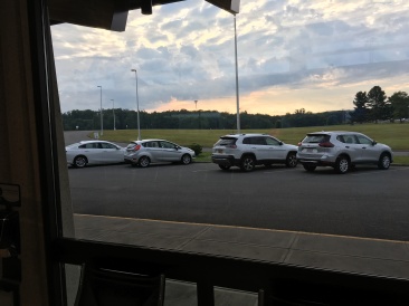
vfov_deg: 48.2
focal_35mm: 29
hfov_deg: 61.7
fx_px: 342
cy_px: 153
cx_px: 204
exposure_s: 1/323
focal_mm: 4.15
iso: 25
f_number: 2.2
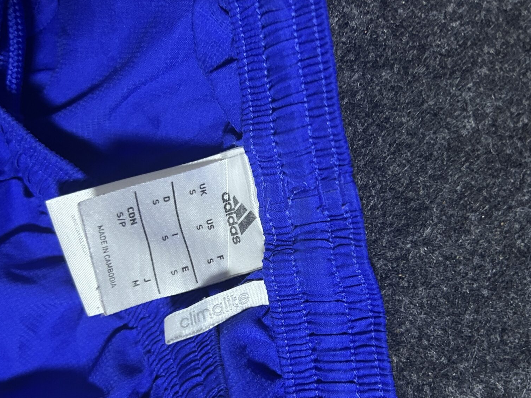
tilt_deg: -83.3
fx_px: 675
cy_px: 260
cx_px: 273
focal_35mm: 44
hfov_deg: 42.9
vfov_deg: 32.6
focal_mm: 5.7
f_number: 1.5
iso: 400
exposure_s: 1/50
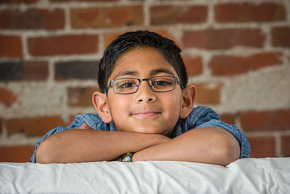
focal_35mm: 208
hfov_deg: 9.9
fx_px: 1674
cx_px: 163
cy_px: 97
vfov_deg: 6.6
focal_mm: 185
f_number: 5.6
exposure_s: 1/160
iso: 100
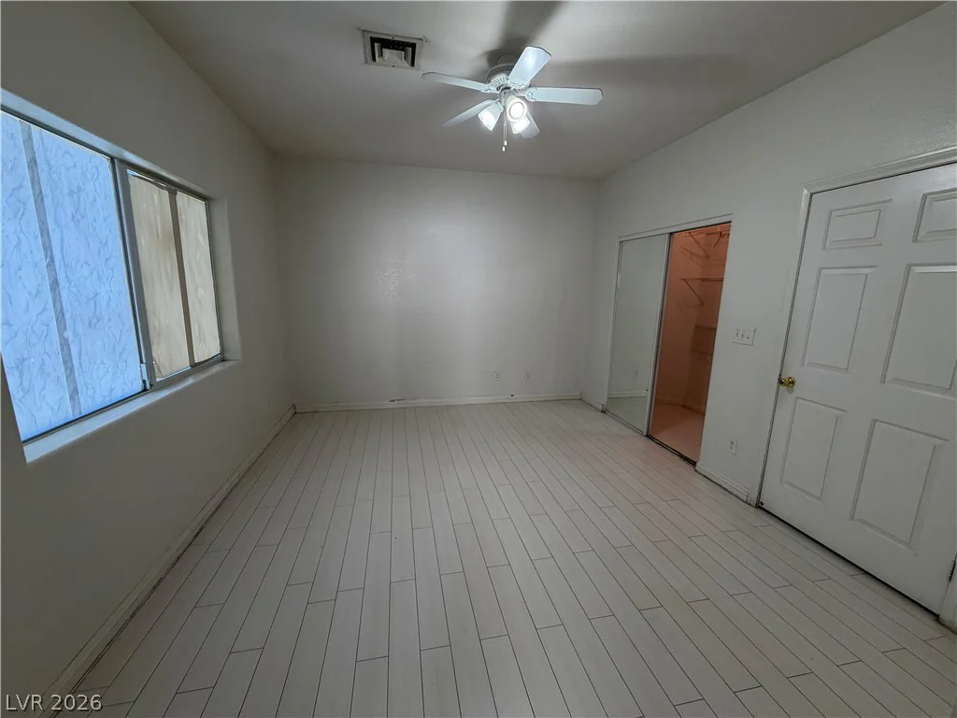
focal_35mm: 14
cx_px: 478
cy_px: 359
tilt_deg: -11.1
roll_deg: -0.7
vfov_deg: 85.7
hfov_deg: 102.1
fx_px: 387
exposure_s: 1/120
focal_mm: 2.22
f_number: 2.2
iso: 200
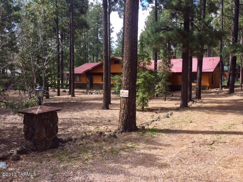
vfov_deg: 48.2
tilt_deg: -4.4
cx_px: 122
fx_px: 204
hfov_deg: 61.7
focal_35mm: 29
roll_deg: +1.2
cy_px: 91
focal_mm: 4.15
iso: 32
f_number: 2.2
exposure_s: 1/482
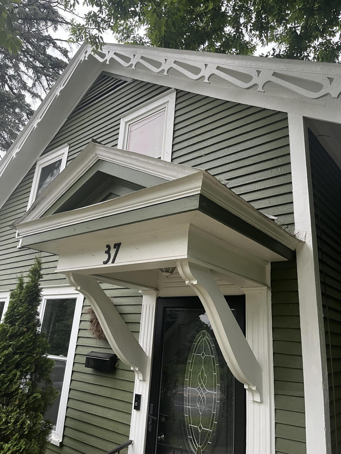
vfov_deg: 67.3
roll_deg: -3.8
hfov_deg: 53.1
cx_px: 170
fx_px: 341
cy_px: 227
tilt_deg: +19.2
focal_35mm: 26
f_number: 1.6
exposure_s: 1/92
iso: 125
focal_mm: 5.1
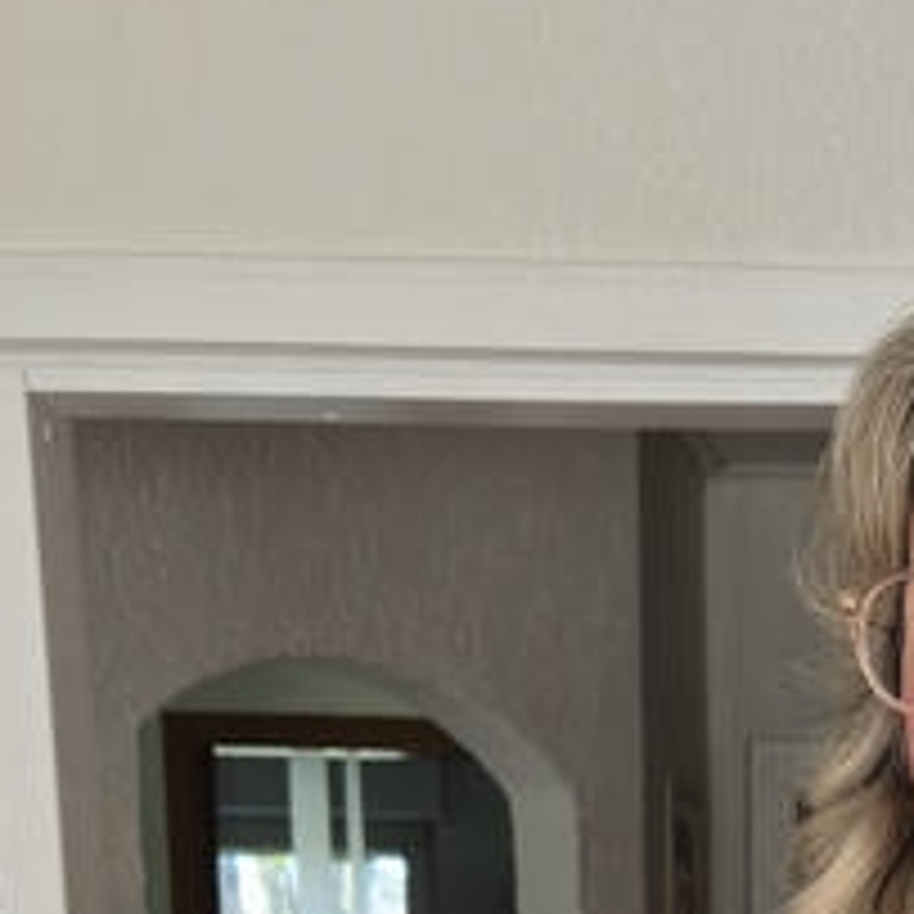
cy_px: 1540
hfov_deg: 21.4
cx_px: 1054
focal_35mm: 76
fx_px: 2270
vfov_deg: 18.7
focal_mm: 5.4
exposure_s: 1/100
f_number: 1.8
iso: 32
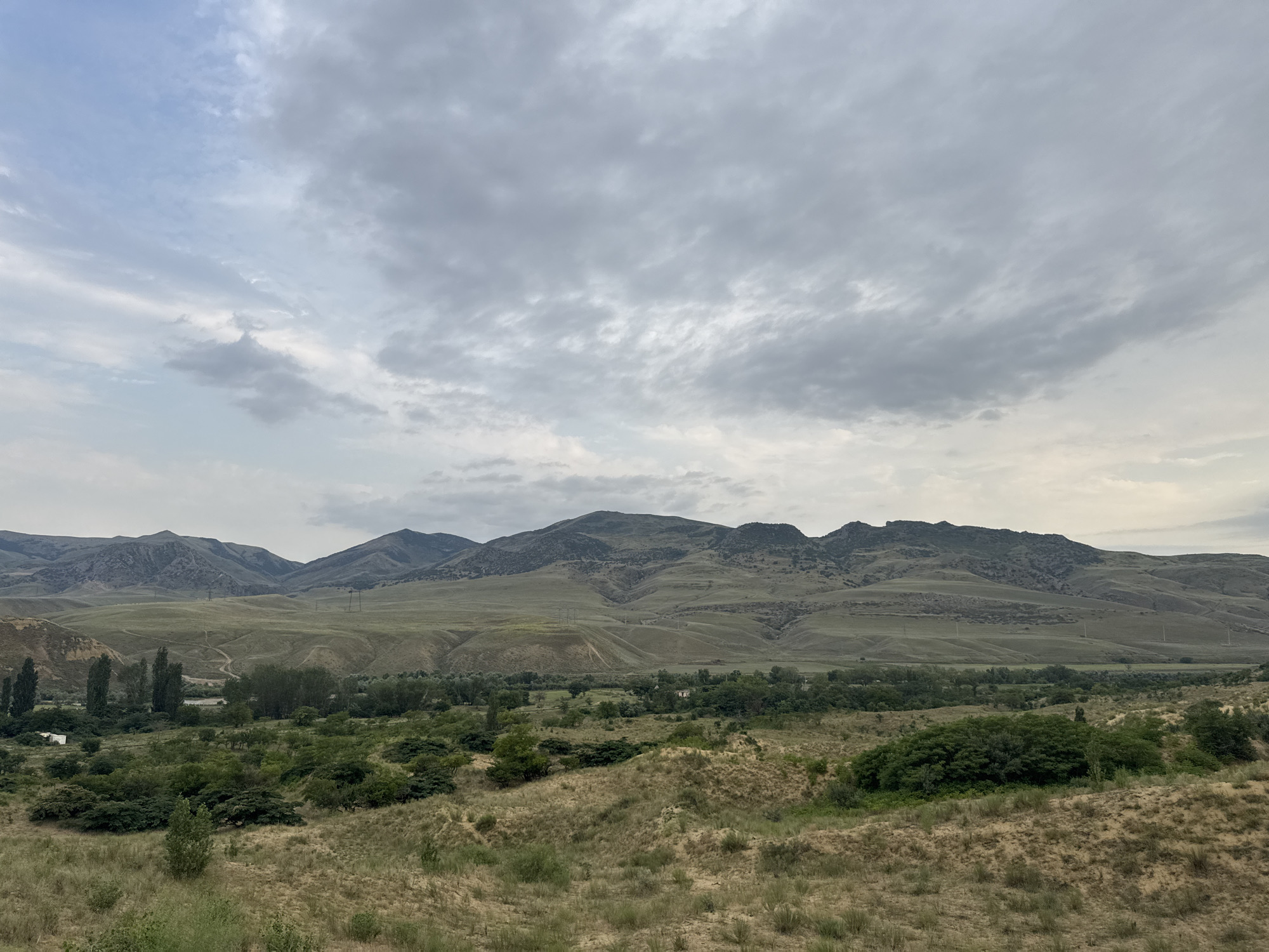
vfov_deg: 56.8
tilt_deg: +9.0
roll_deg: -0.5
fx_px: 880
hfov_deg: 71.6
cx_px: 634
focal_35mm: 24
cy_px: 476
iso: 80
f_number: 1.78
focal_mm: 6.76
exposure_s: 1/2415
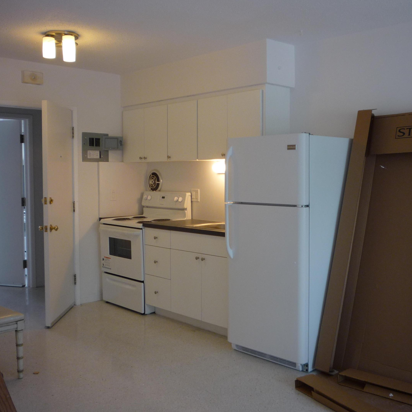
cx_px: 254
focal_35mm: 38
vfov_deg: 43.9
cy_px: 205
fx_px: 512
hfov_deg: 43.6
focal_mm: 5.2
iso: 100
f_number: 3.3
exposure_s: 1/30
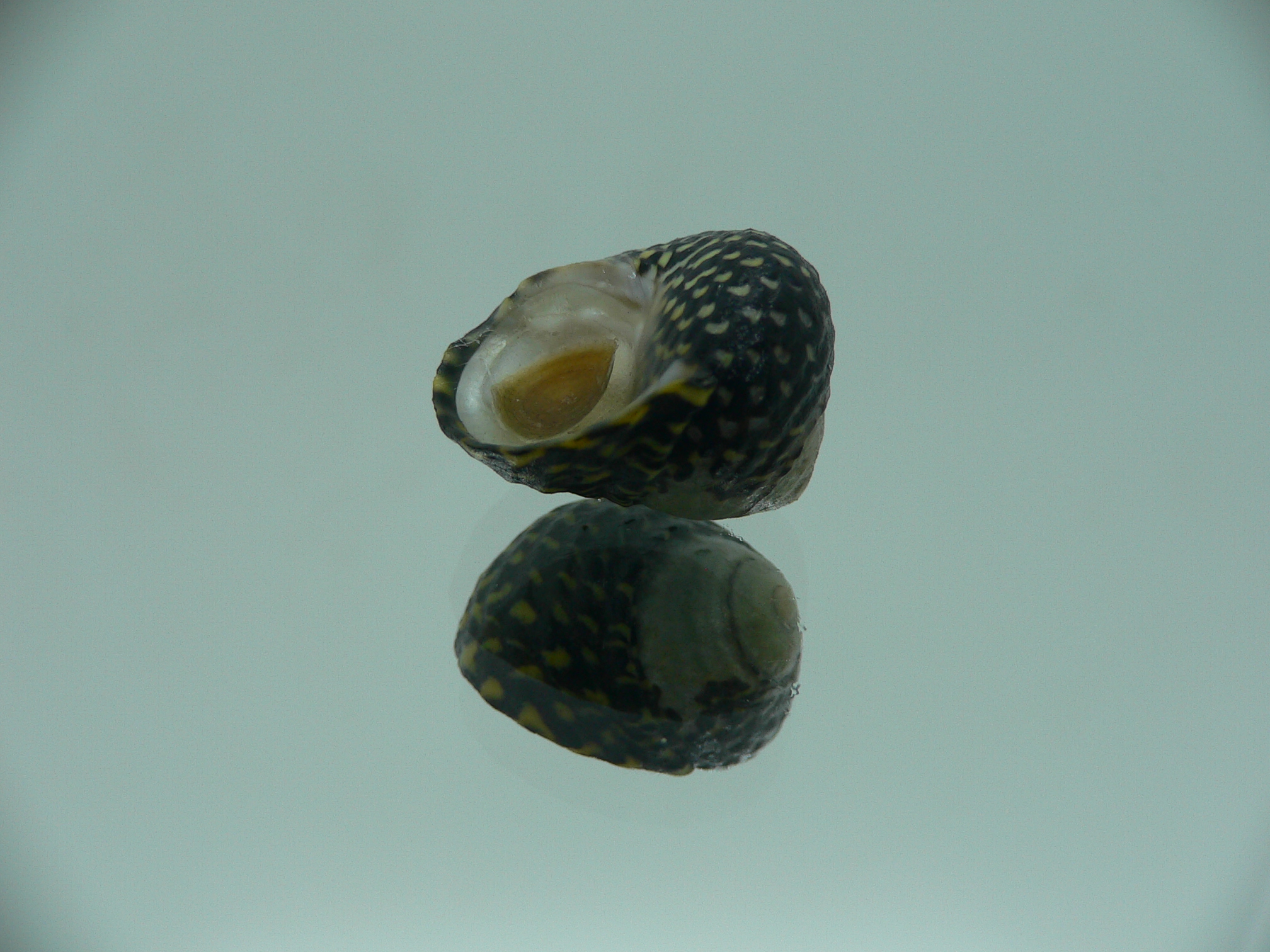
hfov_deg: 52.6
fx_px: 1284
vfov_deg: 40.7
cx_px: 635
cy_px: 476
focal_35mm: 35
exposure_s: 1/60
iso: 80
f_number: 2.8
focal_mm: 4.6
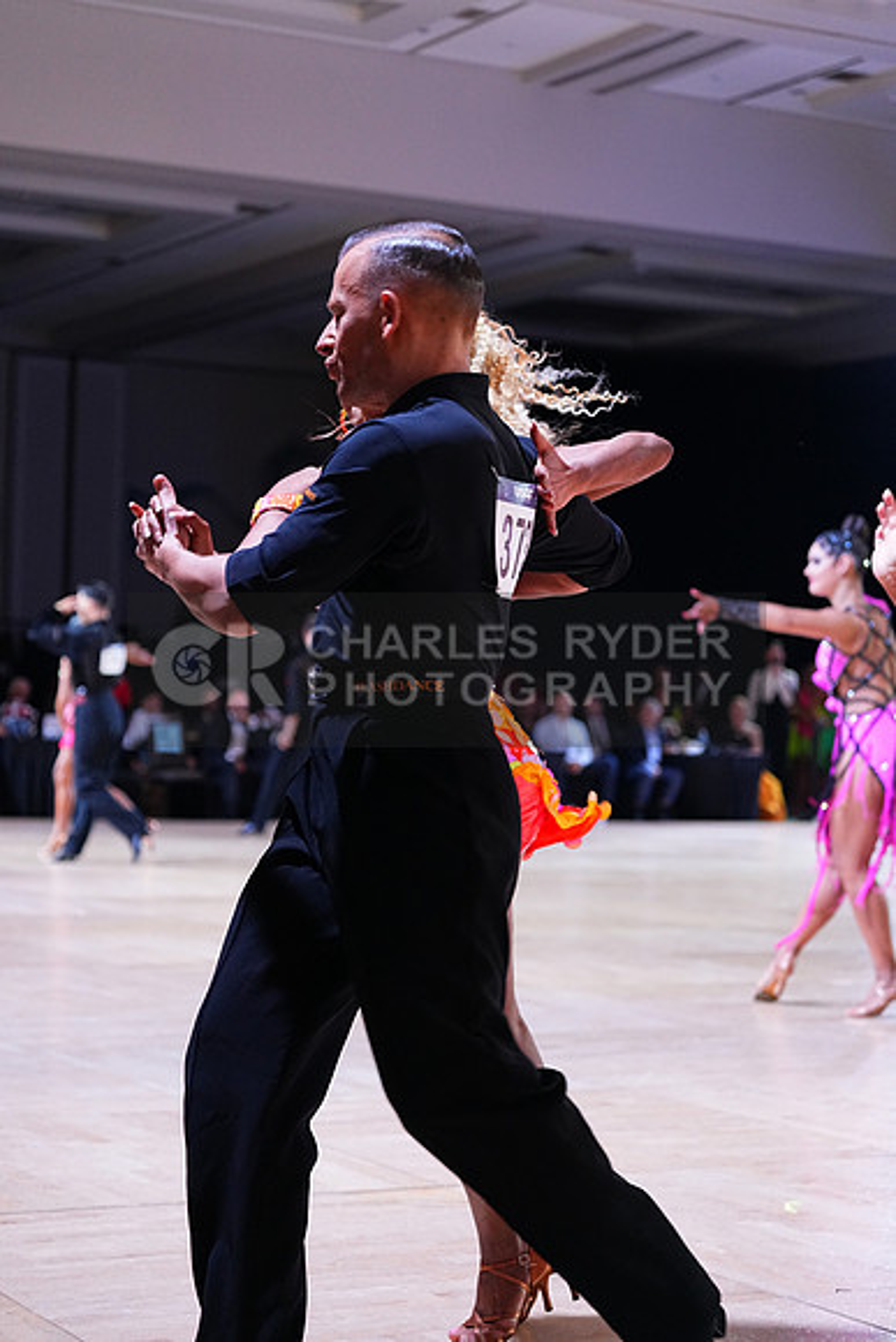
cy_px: 671
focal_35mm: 70
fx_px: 2612
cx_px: 448
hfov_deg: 19.5
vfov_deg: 28.8
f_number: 4
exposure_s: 1/500
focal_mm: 70
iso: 3200
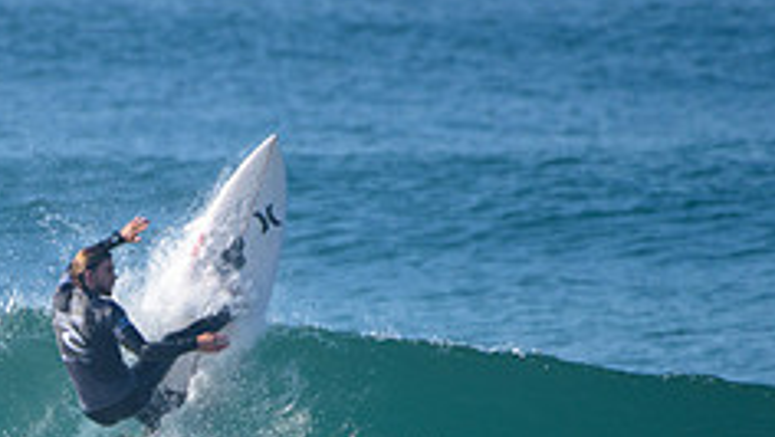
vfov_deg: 0.9
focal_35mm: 1288
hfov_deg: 1.7
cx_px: 89
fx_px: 26480
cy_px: 458
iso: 320
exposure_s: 1/2000
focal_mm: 500
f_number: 5.6
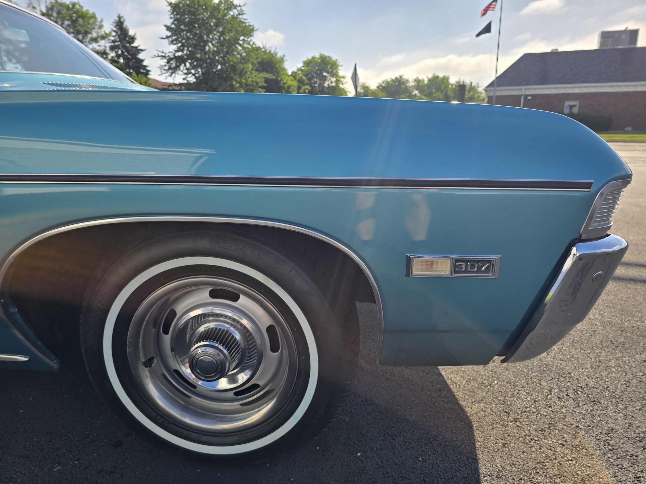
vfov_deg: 58.9
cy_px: 242
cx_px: 323
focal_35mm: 23
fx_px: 429
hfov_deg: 73.9
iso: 12
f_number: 1.7
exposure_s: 1/1154
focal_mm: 6.3
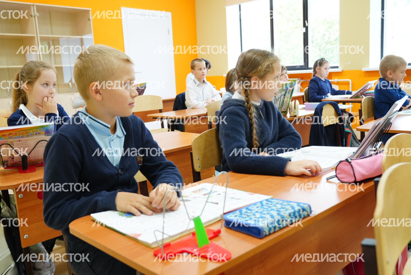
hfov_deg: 57.2
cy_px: 138
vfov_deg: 40.0
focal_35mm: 33
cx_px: 206
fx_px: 377
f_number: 4.5
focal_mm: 33
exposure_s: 1/100
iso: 1600
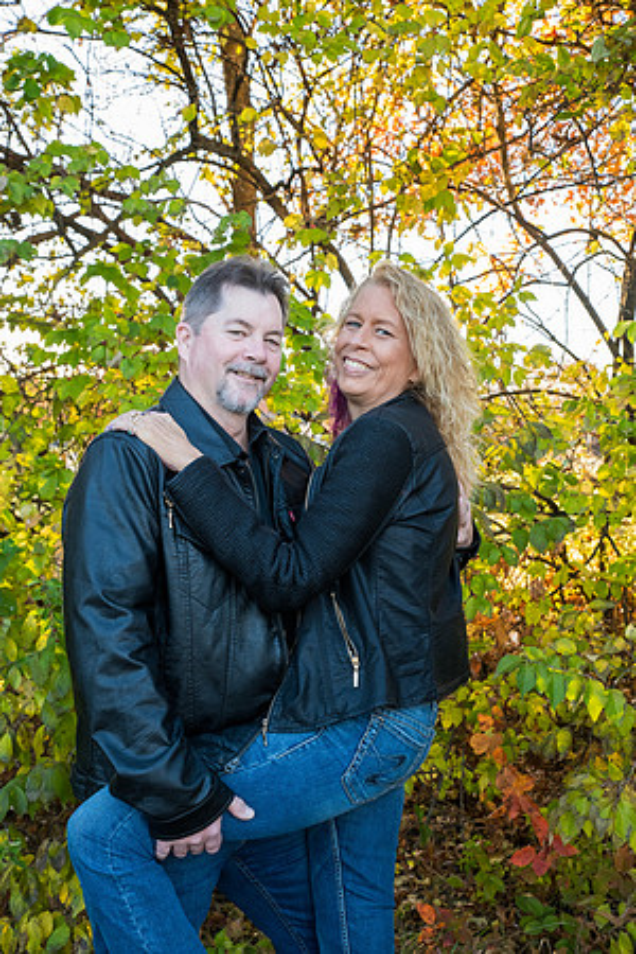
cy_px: 477
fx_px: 1219
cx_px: 318
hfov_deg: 29.2
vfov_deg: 42.7
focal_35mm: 46
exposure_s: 1/200
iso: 2000
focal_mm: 46
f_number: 6.3
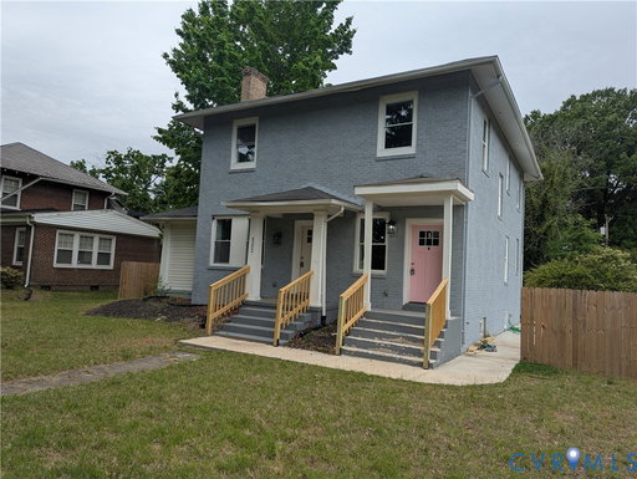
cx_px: 318
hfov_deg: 71.5
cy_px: 240
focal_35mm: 24
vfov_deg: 56.9
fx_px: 442
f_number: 1.85
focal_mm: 6.81
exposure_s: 1/951
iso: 41
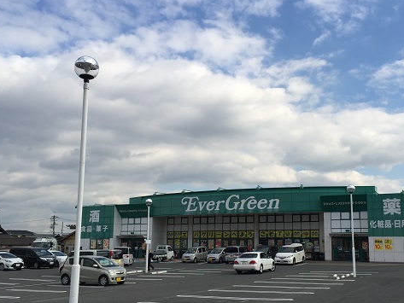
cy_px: 178
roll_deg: -0.6
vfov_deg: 35.9
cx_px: 240
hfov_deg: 46.5
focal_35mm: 40
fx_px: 467
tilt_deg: +9.8
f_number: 2.2
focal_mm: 4.15
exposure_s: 1/2475
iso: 32
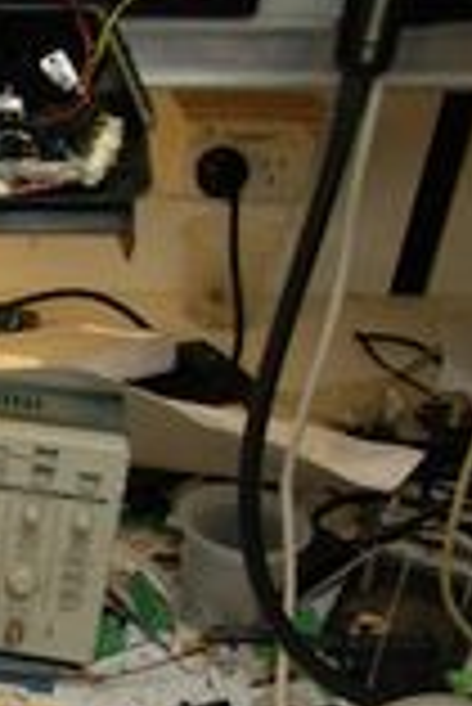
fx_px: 1648
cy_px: 553
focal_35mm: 84
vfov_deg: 23.8
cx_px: -355
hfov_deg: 14.5
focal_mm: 20
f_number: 4.5
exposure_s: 1/80
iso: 400
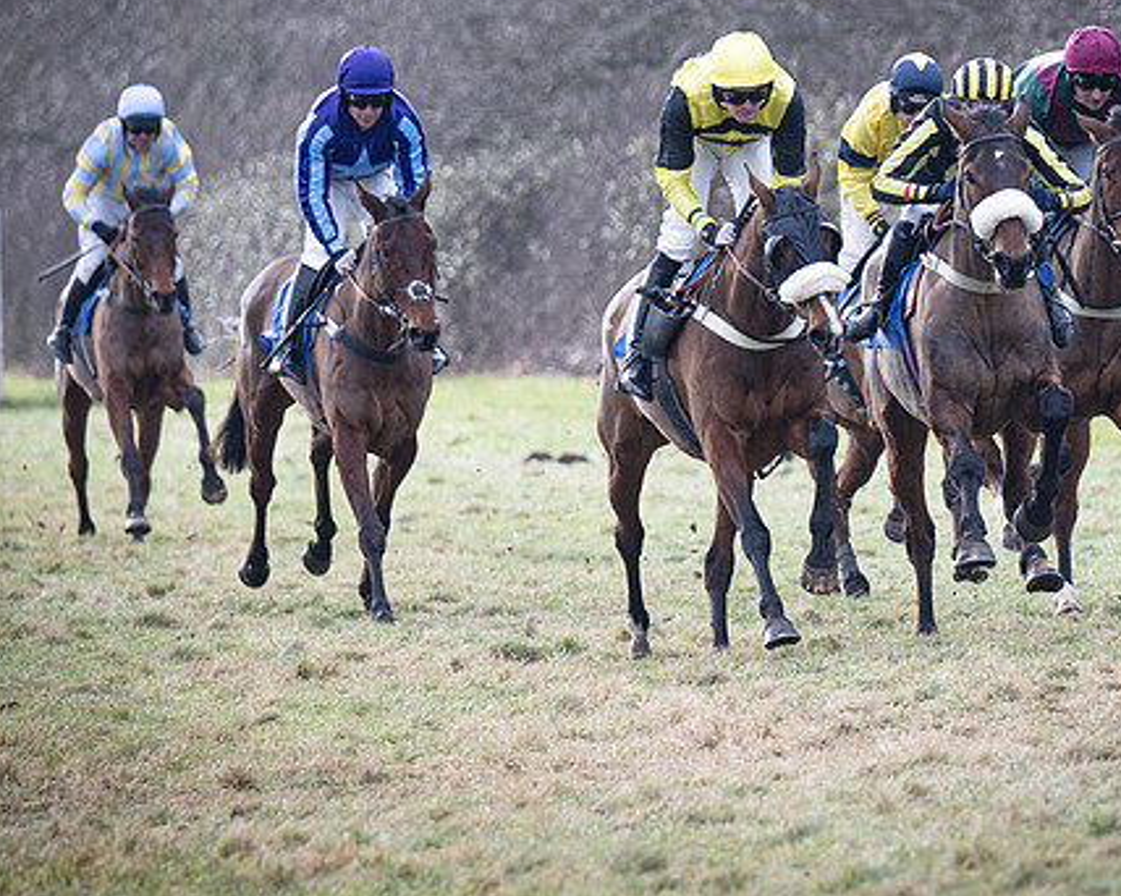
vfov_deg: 3.3
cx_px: 1037
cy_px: 458
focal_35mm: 474
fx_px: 15719
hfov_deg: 4.1
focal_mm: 155
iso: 400
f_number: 2.8
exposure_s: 1/1600
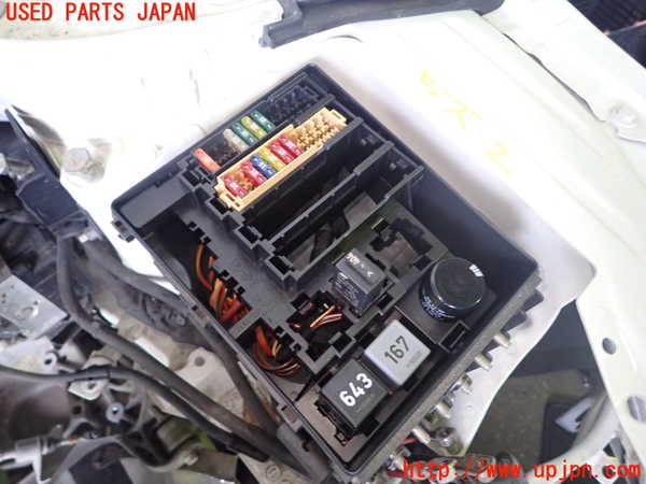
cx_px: 323
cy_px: 242
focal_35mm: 25
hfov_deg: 69.4
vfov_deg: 54.9
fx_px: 467
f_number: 2
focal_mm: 4.5
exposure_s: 1/30
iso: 250
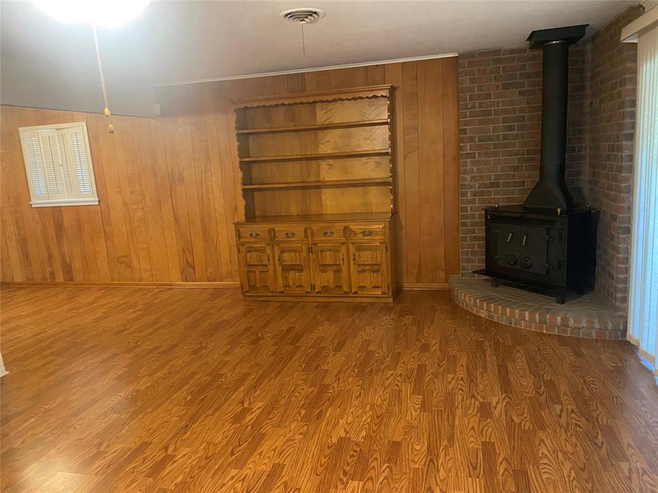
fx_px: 494
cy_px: 246
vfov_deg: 53.1
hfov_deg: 67.3
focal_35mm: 26
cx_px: 329
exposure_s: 1/40
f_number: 1.8
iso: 500
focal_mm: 4.25
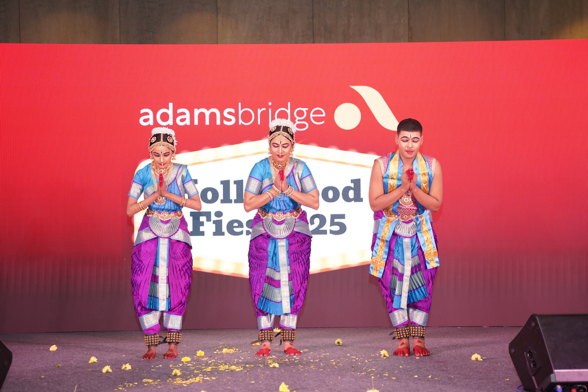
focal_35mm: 60
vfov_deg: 22.8
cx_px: 294
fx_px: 973
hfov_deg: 33.6
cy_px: 196
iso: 1600
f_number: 3.5
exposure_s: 1/250
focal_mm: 59.6
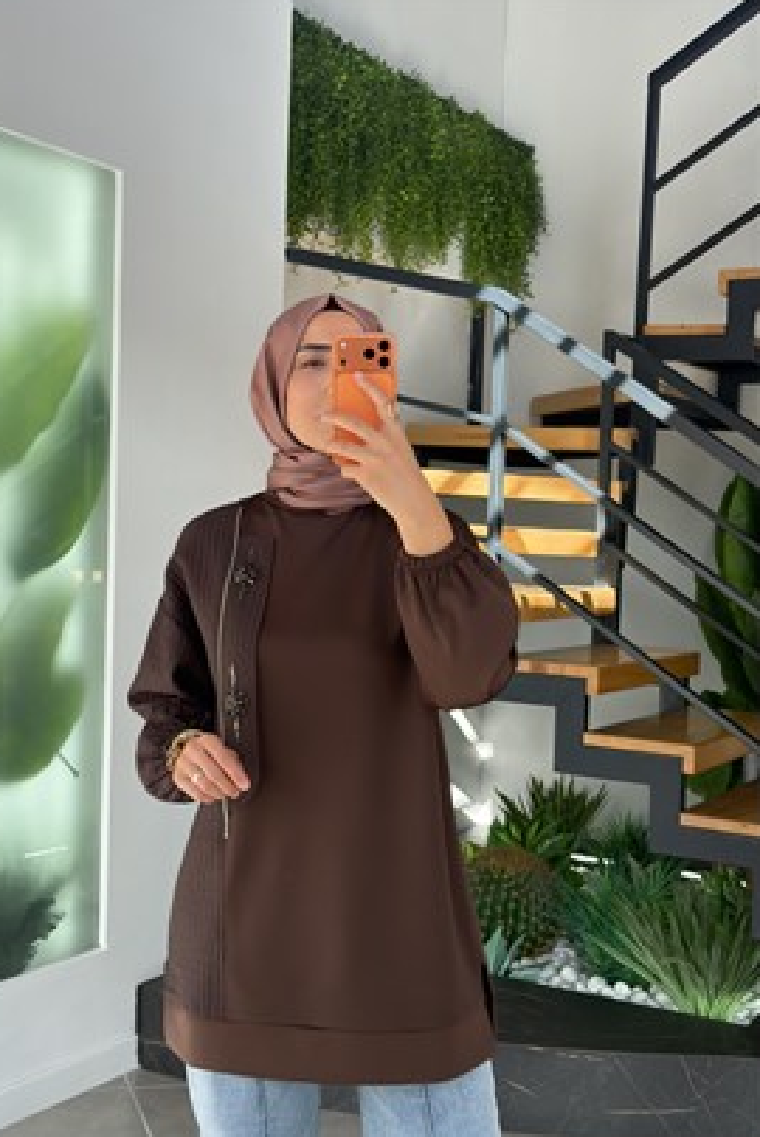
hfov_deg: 26.5
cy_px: 573
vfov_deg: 38.9
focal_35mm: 51
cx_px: 327
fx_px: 1612
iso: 80
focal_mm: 6.76
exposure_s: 1/487
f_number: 1.78
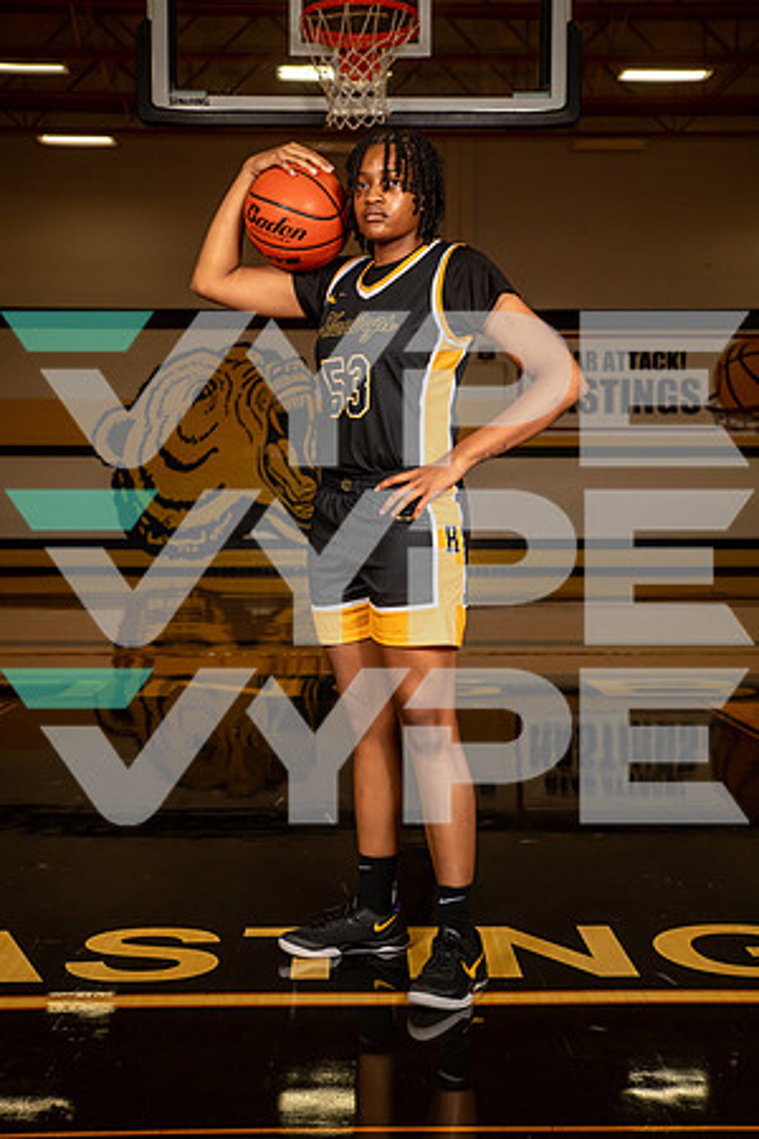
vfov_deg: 39.6
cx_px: 380
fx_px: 1581
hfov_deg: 27.0
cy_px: 570
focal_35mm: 50
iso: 640
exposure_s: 1/400
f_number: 7.1
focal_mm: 50
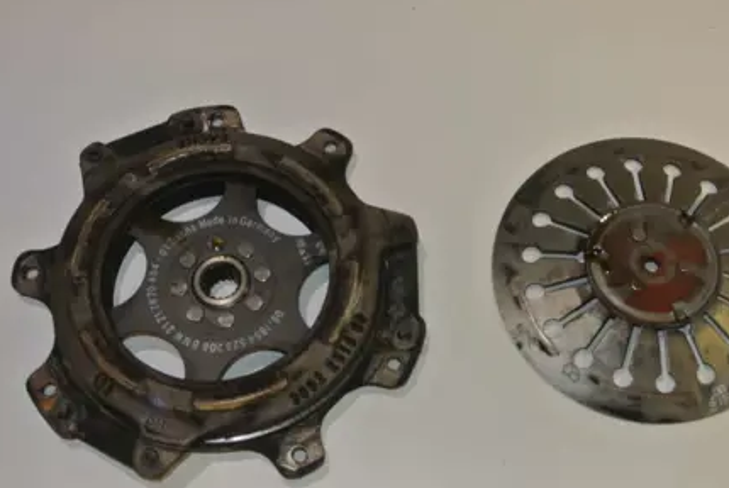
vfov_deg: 27.0
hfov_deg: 39.5
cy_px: 283
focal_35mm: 50
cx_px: 412
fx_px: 1014
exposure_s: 1/60
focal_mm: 15.1
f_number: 4.2
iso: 200
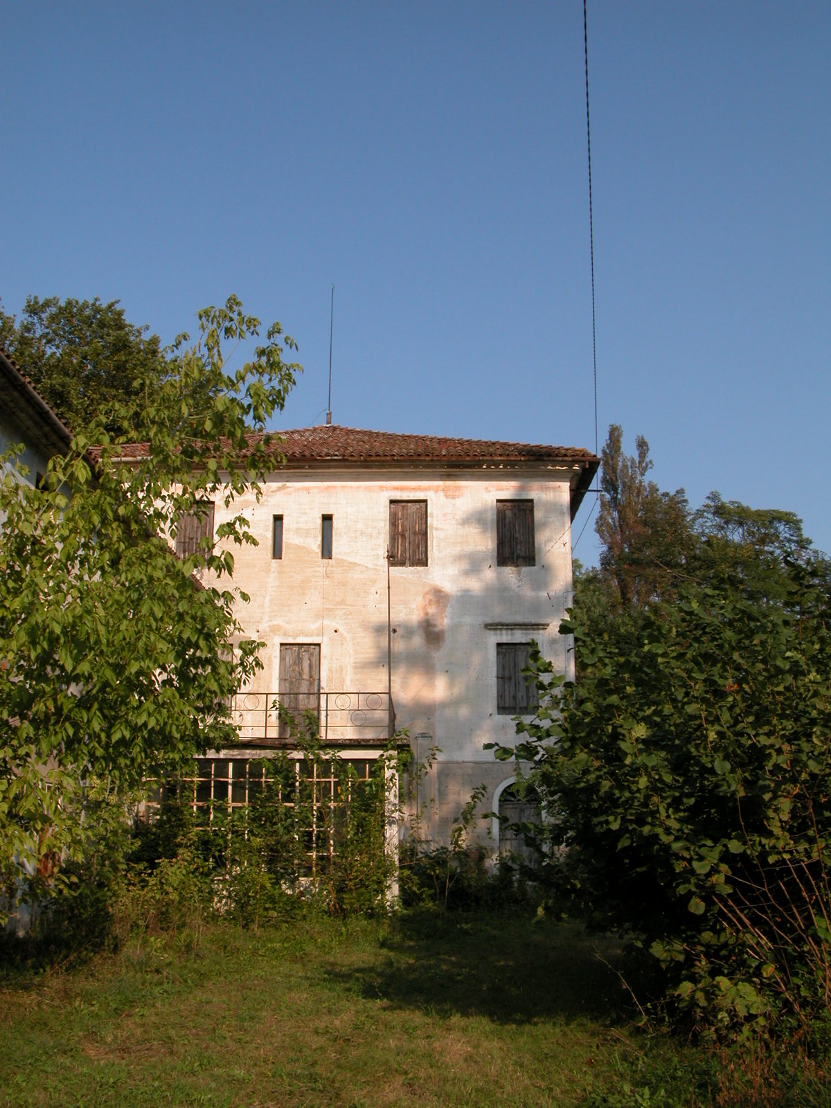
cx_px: 416
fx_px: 1120
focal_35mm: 35
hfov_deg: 40.7
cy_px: 554
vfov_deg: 52.6
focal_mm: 9
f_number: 6.3
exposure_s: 1/356
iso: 100
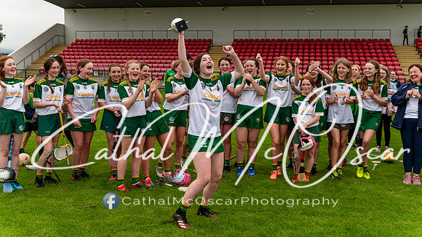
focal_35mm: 44
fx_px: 492
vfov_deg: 27.1
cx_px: 211
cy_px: 105
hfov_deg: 46.4
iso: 180
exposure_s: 1/250
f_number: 3.5
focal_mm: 42
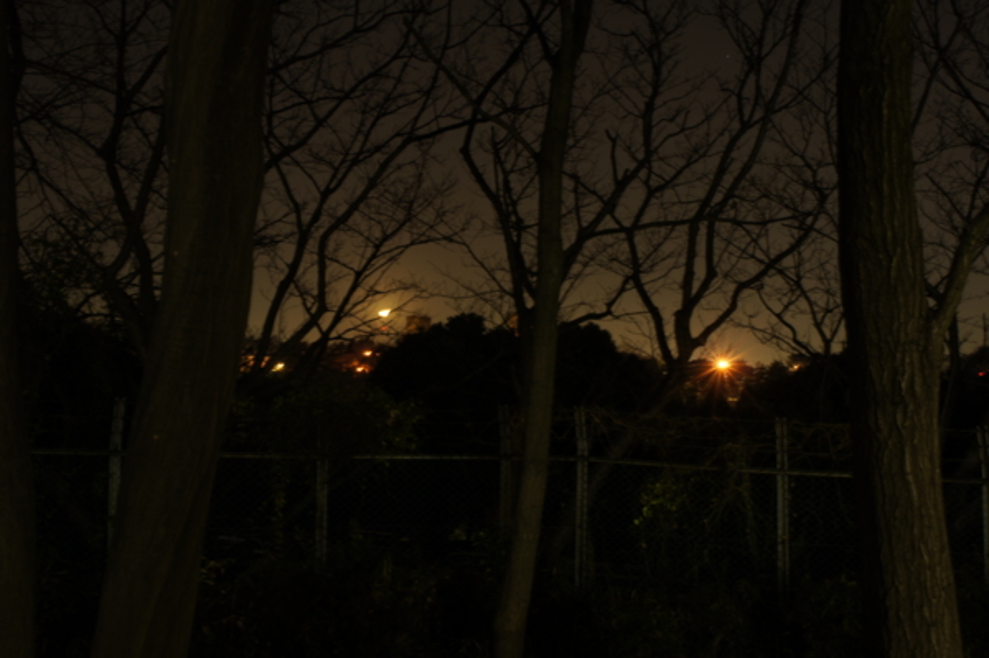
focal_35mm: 36
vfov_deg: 36.8
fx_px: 988
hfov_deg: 53.2
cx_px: 494
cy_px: 329
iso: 200
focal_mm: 24
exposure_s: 25
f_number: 8
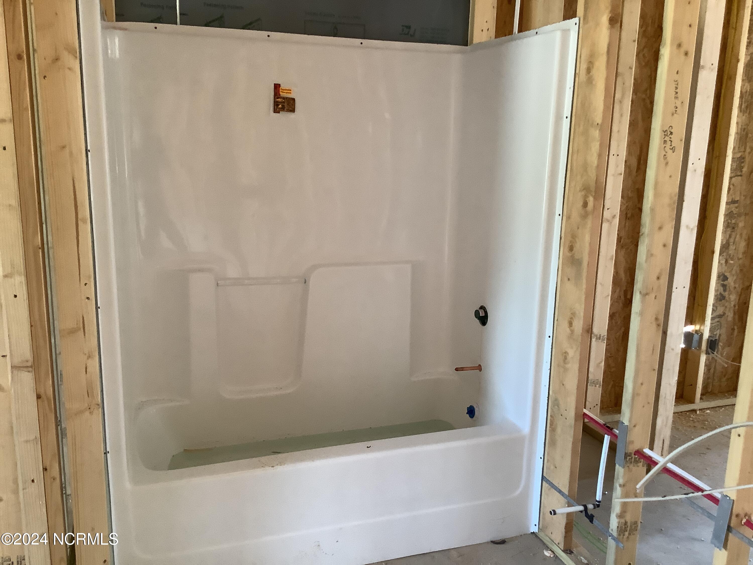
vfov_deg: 45.4
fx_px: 674
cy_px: 282
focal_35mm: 31
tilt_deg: -11.2
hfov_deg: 58.4
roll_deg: -1.0
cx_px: 376
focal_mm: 3.3
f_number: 2.4
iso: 160
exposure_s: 1/60
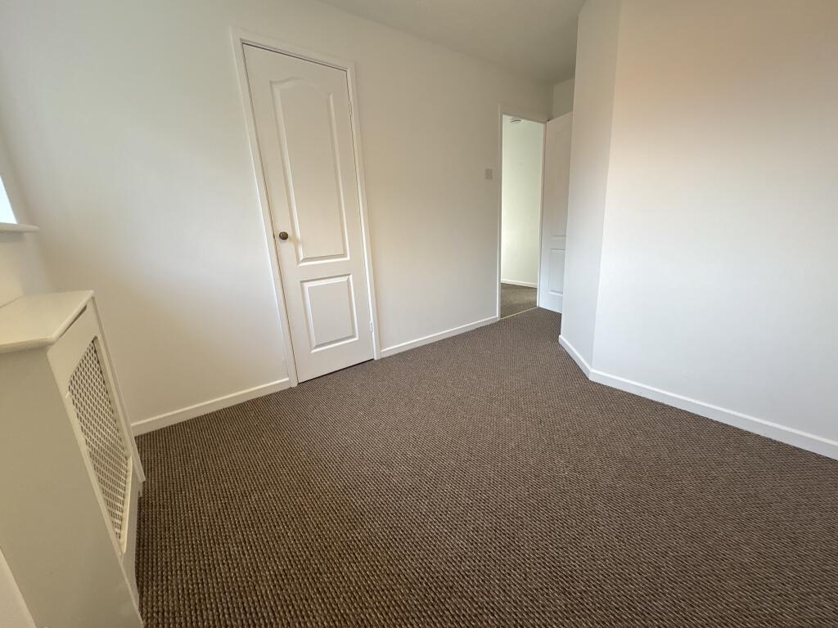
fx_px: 339
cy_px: 314
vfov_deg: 85.7
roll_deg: +3.6
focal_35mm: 14
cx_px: 419
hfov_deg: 102.1
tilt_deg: -14.9
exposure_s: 1/100
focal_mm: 2.22
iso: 200
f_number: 2.2
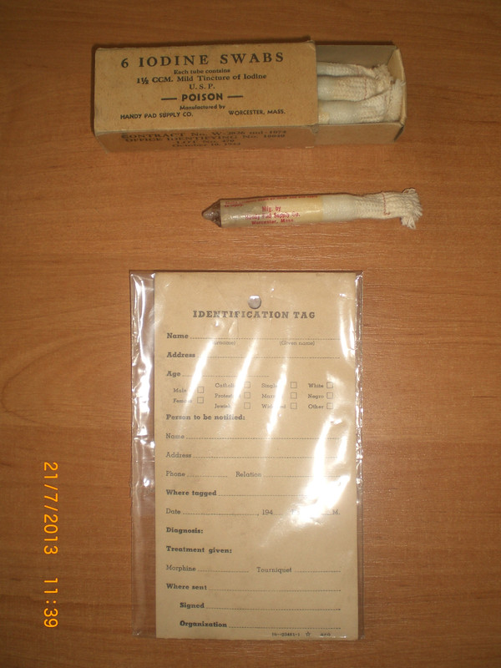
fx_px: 733
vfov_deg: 49.0
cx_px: 250
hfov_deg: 37.7
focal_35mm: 38
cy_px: 334
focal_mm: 6.3
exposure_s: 1/60
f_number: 3.1
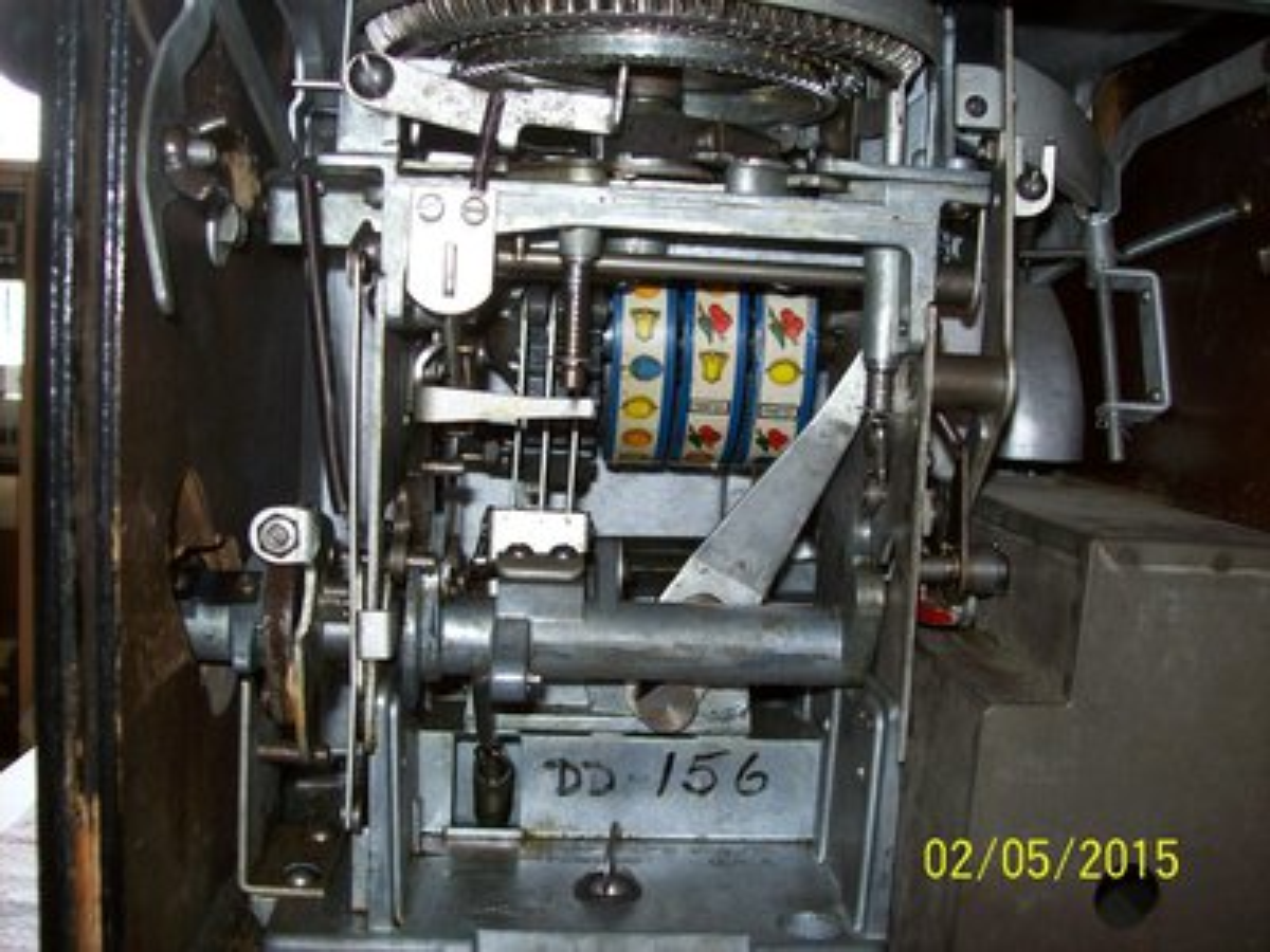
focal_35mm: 36
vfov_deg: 39.7
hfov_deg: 51.4
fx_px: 1321
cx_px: 635
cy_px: 476
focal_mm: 6
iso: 80
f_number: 2.7
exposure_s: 1/64
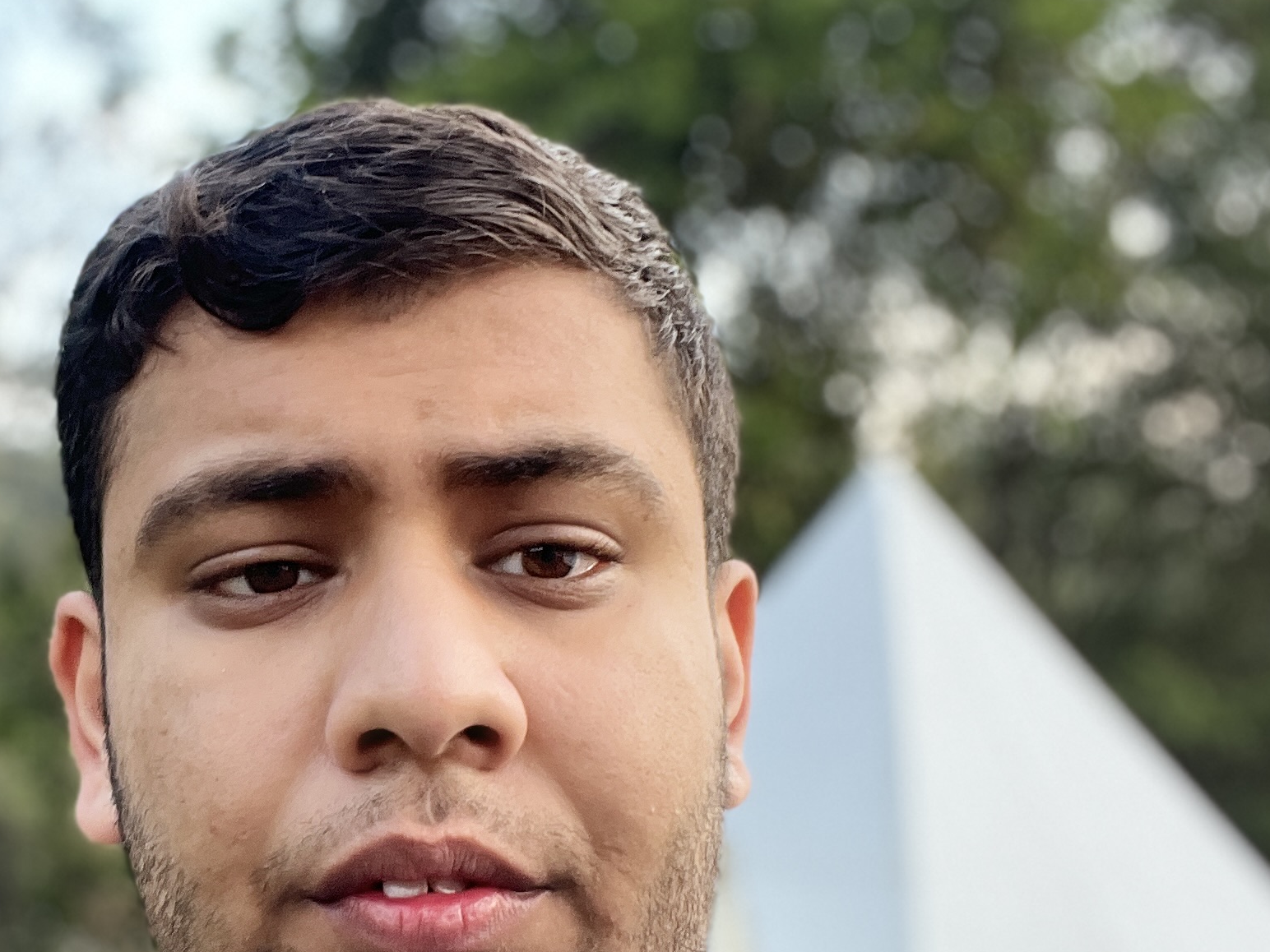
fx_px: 2201
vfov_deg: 24.3
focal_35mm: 60
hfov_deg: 31.2
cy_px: 654
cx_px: 213
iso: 50
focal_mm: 2.71
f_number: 2.2
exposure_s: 1/50
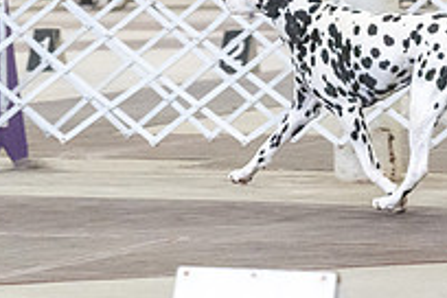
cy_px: -117
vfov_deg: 4.3
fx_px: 3961
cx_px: 394
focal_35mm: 319
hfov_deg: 6.4
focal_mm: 112
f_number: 4.5
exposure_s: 1/320
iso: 6400
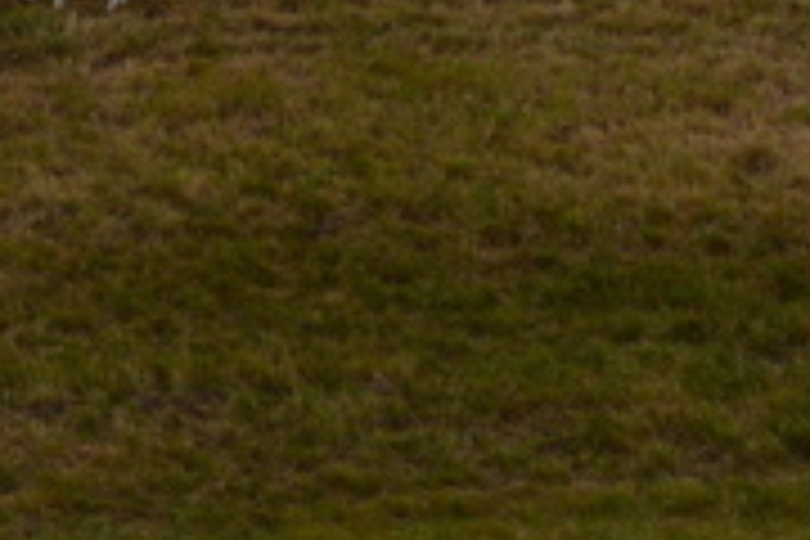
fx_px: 8262
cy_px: -369
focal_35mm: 367
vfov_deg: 3.7
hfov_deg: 5.6
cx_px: 486
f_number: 11
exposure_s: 1/400
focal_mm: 55
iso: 400
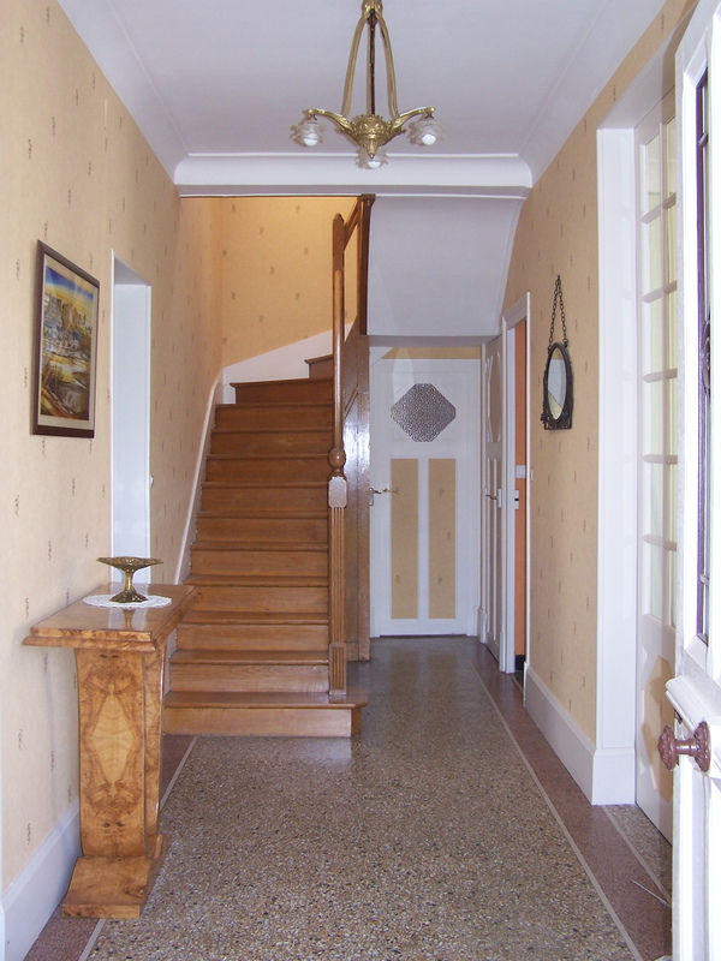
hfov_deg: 37.7
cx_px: 360
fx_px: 1055
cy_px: 480
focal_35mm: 38
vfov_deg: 49.0
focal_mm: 6.3
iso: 140
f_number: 2.8
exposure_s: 1/60
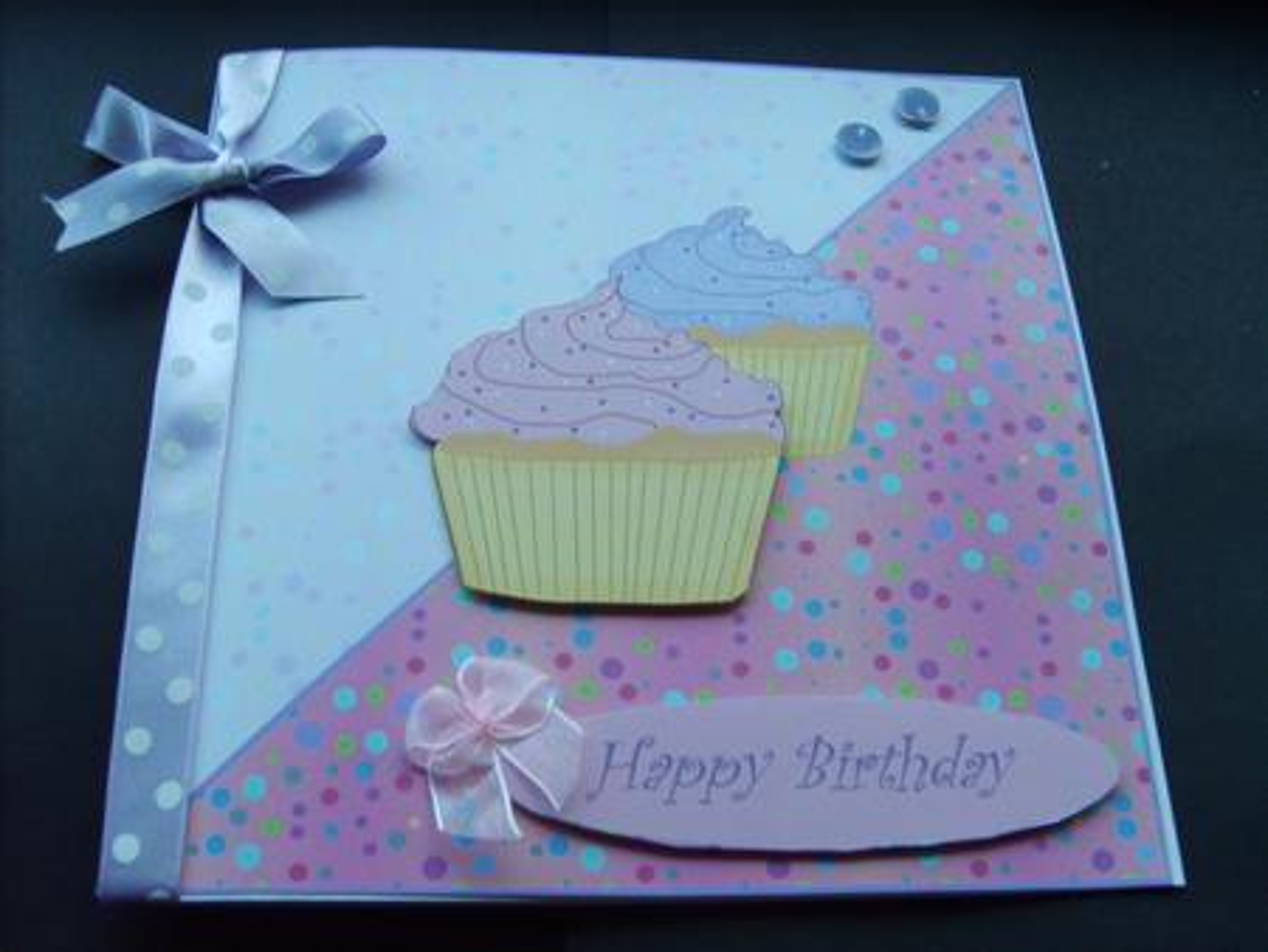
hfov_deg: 52.6
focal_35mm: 35
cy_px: 476
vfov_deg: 40.7
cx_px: 634
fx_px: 1283
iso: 86
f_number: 2.8
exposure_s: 1/30
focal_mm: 5.8
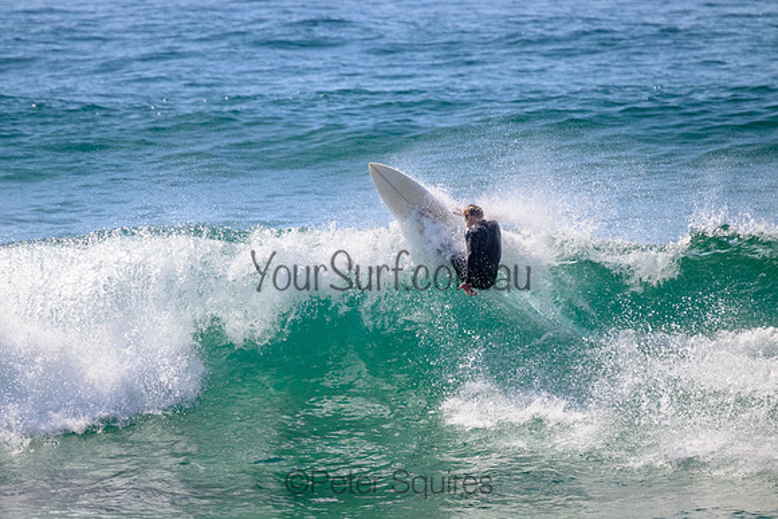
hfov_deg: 2.6
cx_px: 389
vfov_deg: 1.7
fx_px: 17292
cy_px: 260
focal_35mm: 800
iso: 1100
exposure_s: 1/2000
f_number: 11
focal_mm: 800
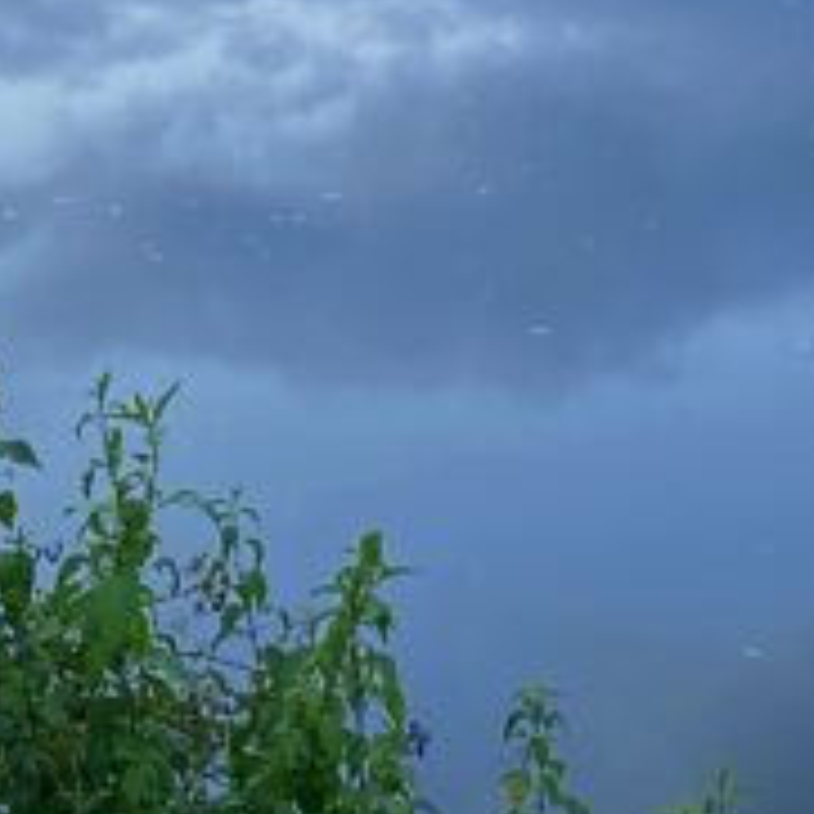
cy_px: -778
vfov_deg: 12.0
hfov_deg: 13.4
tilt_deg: +0.0
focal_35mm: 130
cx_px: 666
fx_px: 3459
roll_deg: +0.5
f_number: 1.8
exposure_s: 1/323
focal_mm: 4.25
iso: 32
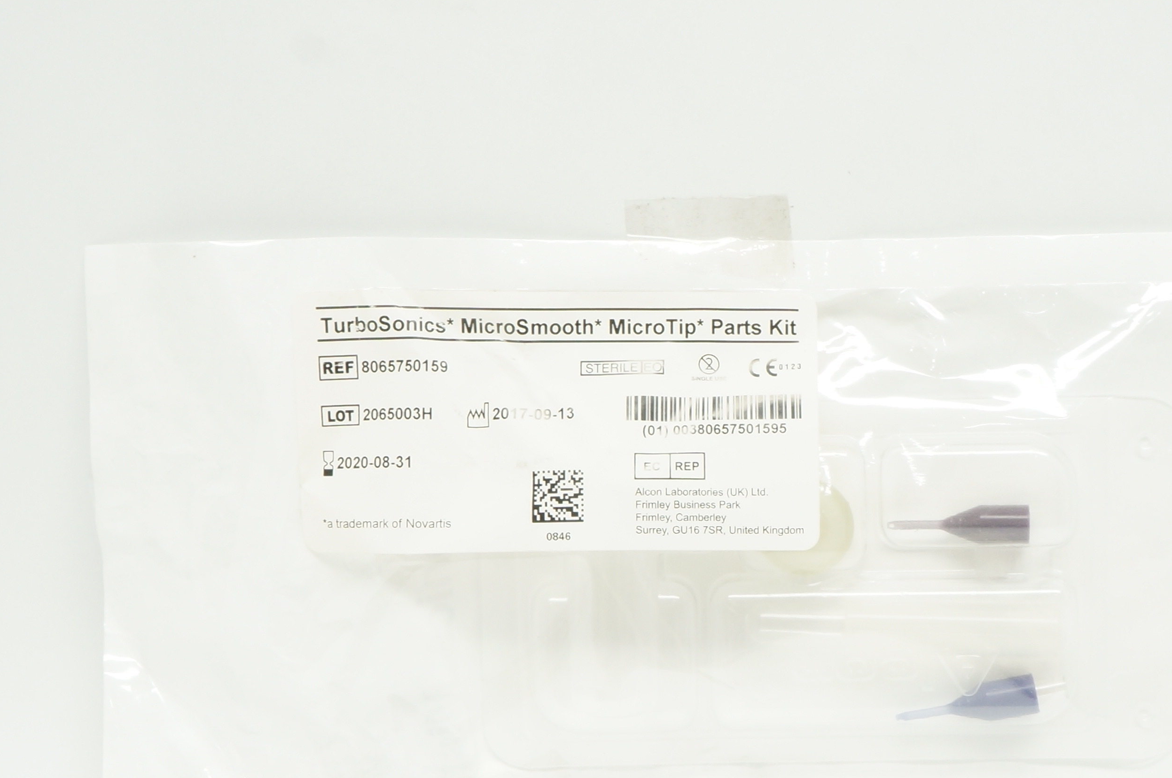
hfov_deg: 30.9
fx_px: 2114
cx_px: 721
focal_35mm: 65
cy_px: 621
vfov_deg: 20.6
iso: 400
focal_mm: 22
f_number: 11
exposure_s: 1/15
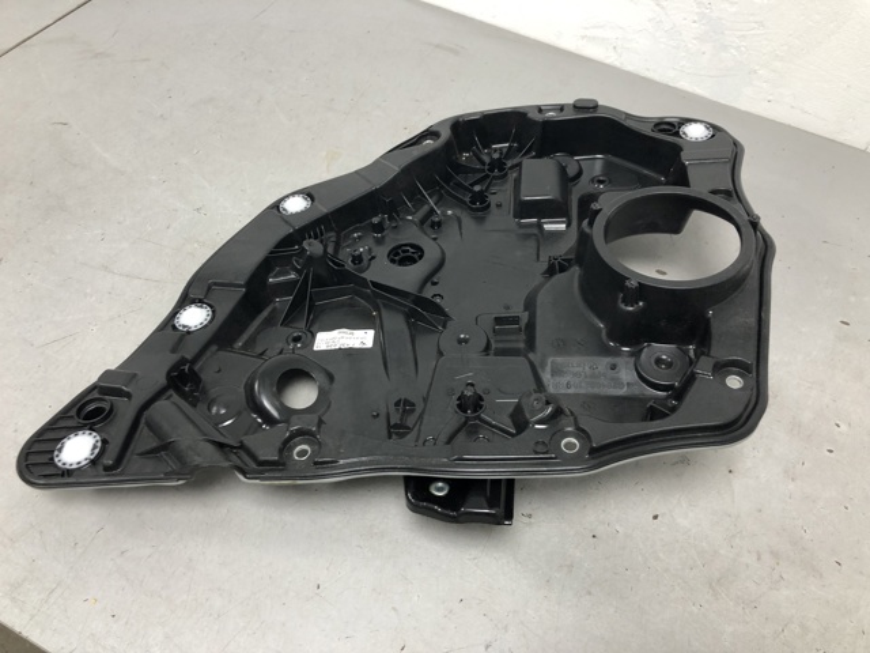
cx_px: 435
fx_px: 704
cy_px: 326
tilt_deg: -51.6
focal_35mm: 28
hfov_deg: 63.4
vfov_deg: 49.7
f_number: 1.8
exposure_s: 1/20
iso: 40
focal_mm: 4
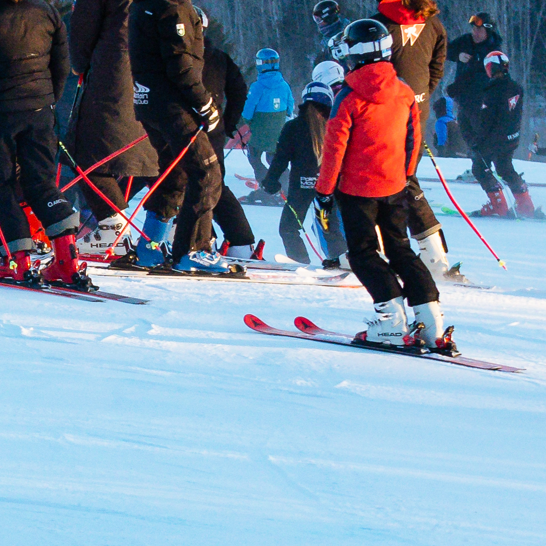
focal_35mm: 500
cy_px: 127
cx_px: -594
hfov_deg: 3.5
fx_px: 8923
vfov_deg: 3.5
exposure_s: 1/1500
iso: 1400
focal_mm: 78
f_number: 4
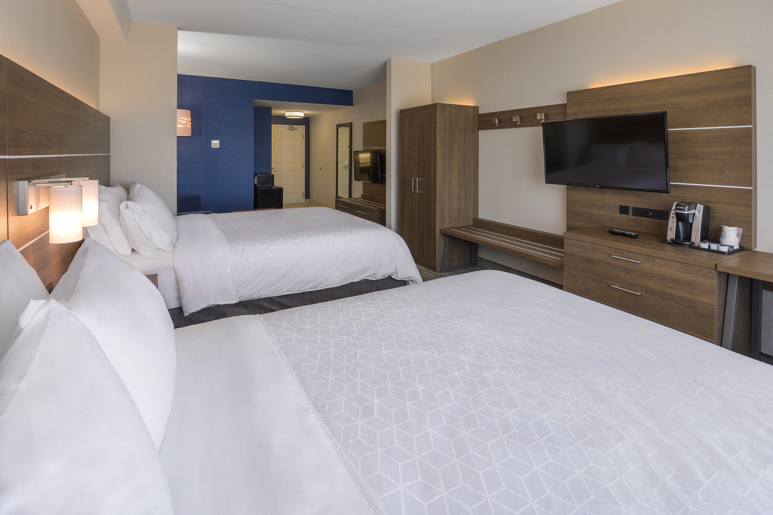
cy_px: 258
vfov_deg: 73.7
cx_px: 386
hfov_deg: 96.8
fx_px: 343
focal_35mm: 16
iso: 100
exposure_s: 1/10
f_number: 8
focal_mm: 16
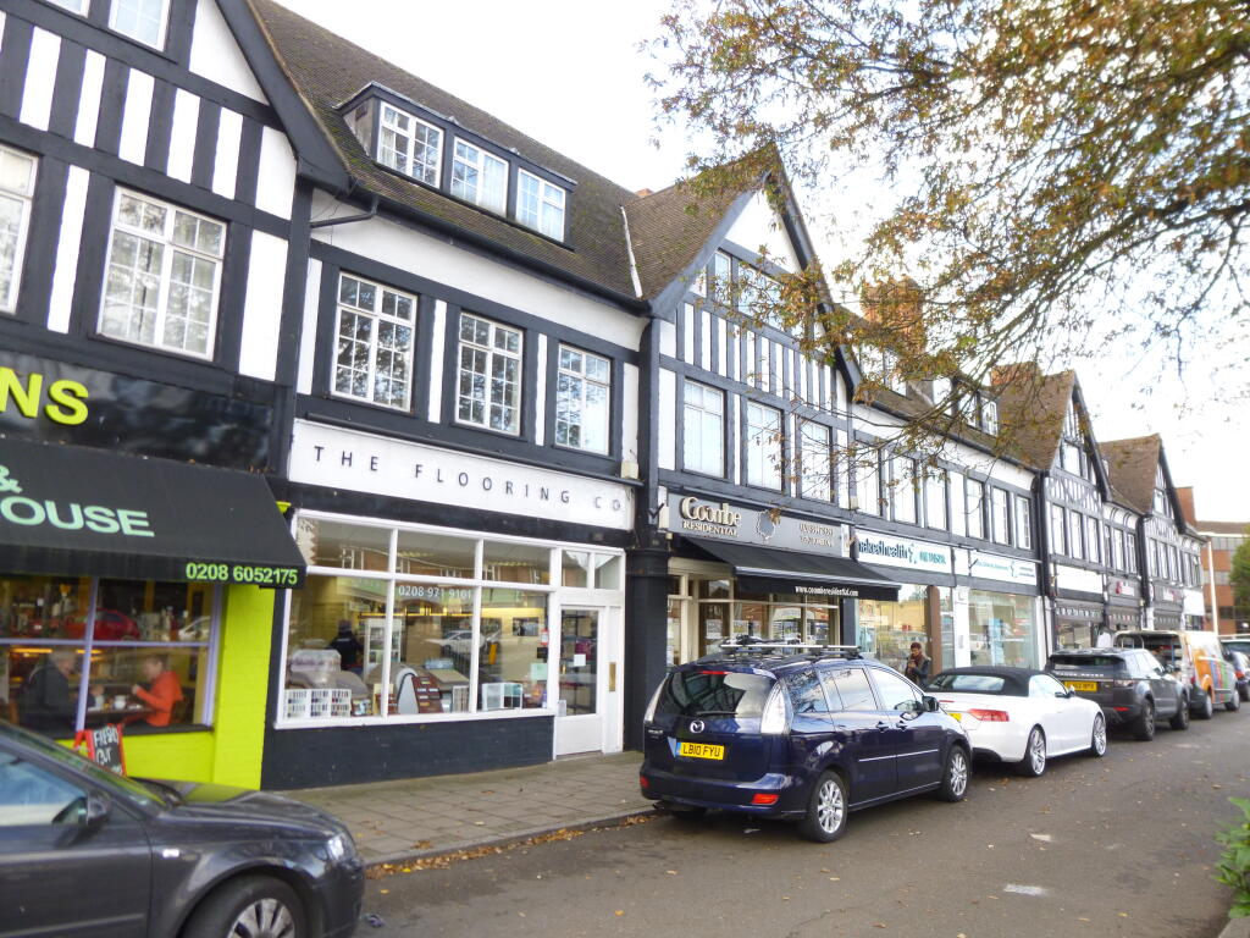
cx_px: 625
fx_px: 903
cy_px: 469
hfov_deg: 69.4
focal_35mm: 25
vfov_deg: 54.9
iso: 100
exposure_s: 1/60
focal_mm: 4.5
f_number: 3.1
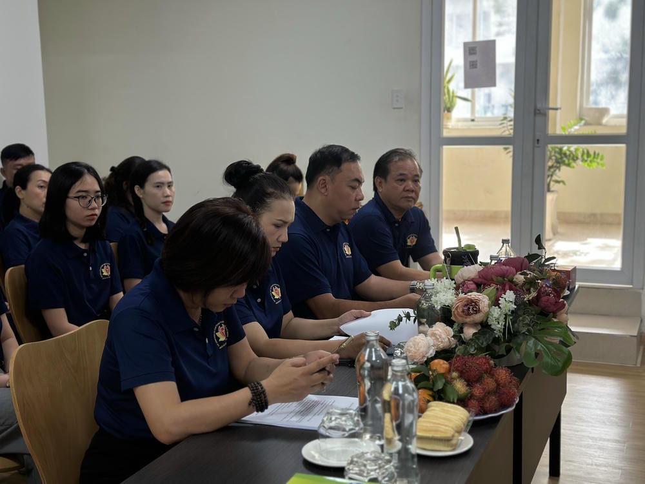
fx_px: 894
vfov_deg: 30.3
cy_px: 242
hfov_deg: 39.7
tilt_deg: -7.4
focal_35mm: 48
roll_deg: +0.9
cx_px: 322
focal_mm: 6.86
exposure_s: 1/181
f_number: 1.78
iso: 80
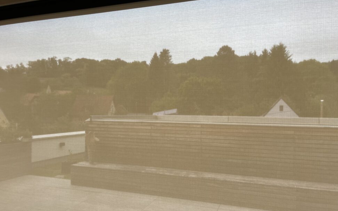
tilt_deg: -0.4
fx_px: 267
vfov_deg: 43.1
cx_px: 162
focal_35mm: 29
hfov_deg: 64.6
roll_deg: -0.3
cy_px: 111
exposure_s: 1/122
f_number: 1.6
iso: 32
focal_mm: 5.1
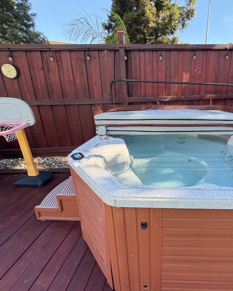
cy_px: 147
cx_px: 169
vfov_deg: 83.3
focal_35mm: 19
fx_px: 164
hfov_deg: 67.2
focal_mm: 2.22
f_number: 2.2
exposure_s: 1/215
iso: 50
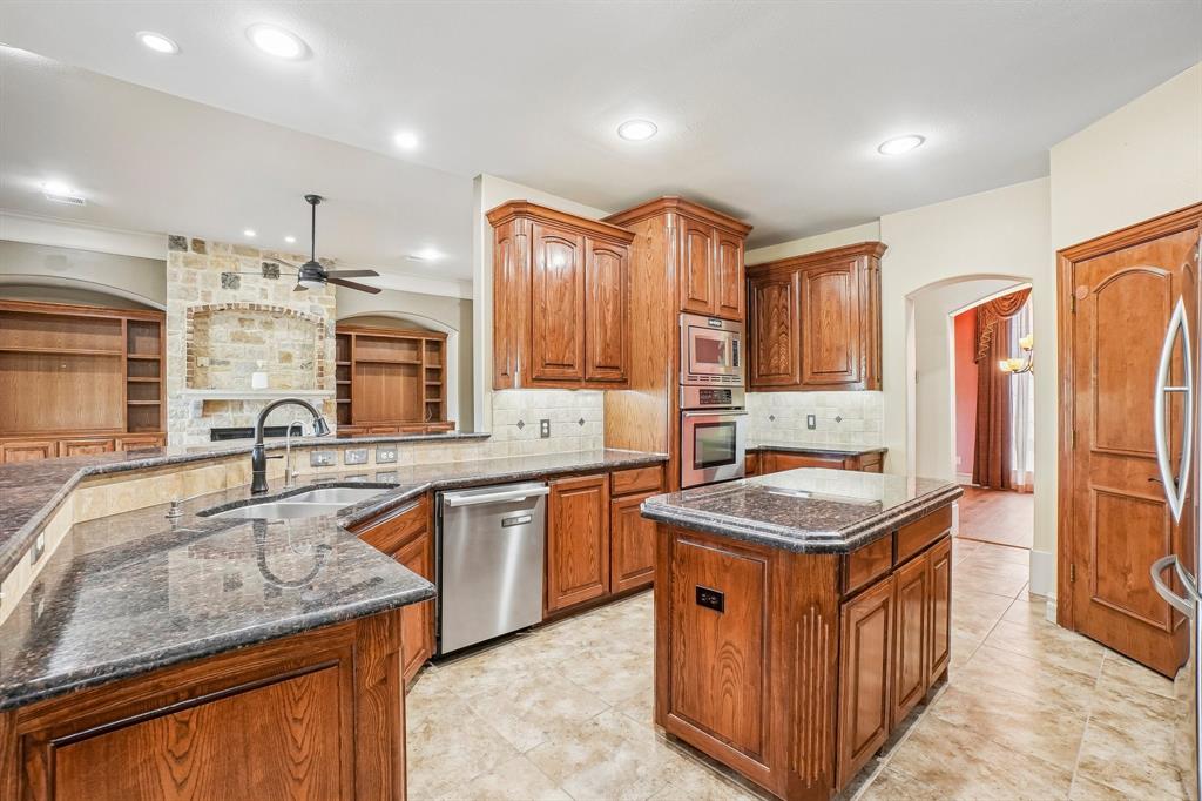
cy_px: 400
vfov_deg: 77.3
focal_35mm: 15
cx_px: 601
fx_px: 501
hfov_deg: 100.4
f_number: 8
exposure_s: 1/6
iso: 400
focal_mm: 10
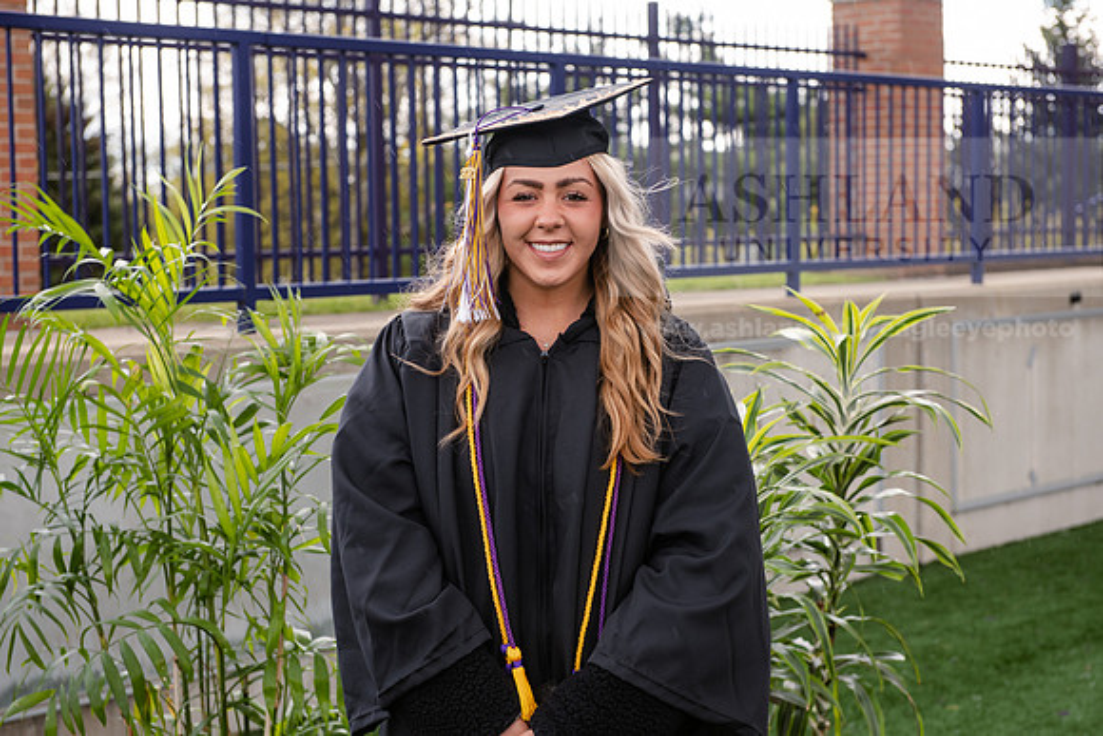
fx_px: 2023
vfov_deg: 20.6
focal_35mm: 66
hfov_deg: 30.5
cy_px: 368
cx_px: 552
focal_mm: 66
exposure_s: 1/200
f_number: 5.6
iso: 320
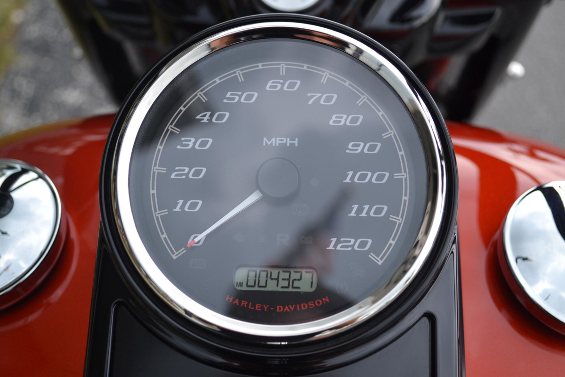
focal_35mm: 54
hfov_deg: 36.9
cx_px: 282
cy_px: 188
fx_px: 847
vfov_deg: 25.1
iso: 180
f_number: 5.6
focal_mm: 36
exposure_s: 1/125
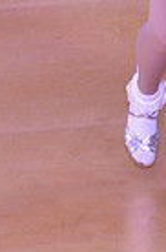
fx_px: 2523
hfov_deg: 3.7
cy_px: -172
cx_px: 271
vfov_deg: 5.6
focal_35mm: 362
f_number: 5.6
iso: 1600
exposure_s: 1/250
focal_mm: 86
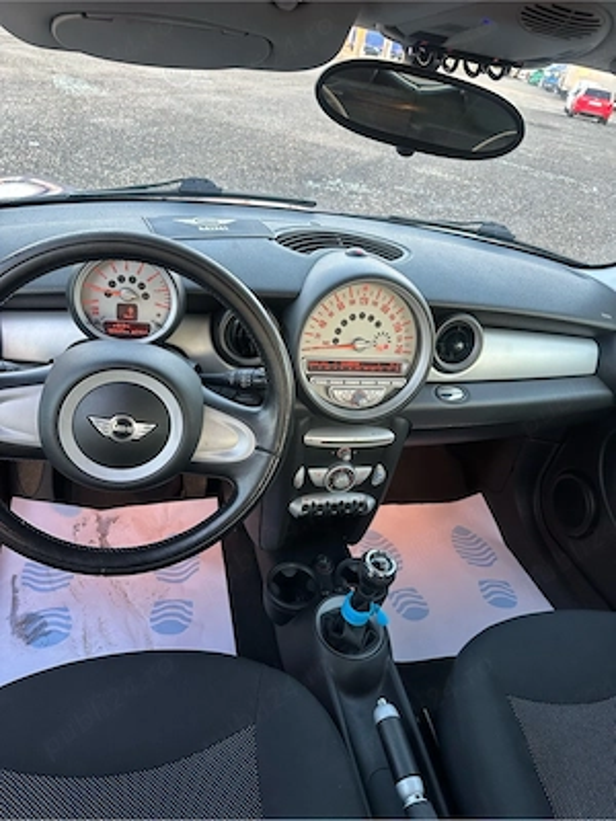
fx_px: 569
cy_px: 410
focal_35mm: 24
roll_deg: -10.8
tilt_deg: -30.7
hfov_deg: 56.8
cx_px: 308
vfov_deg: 71.6
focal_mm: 6.86
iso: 250
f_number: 1.78
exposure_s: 1/79
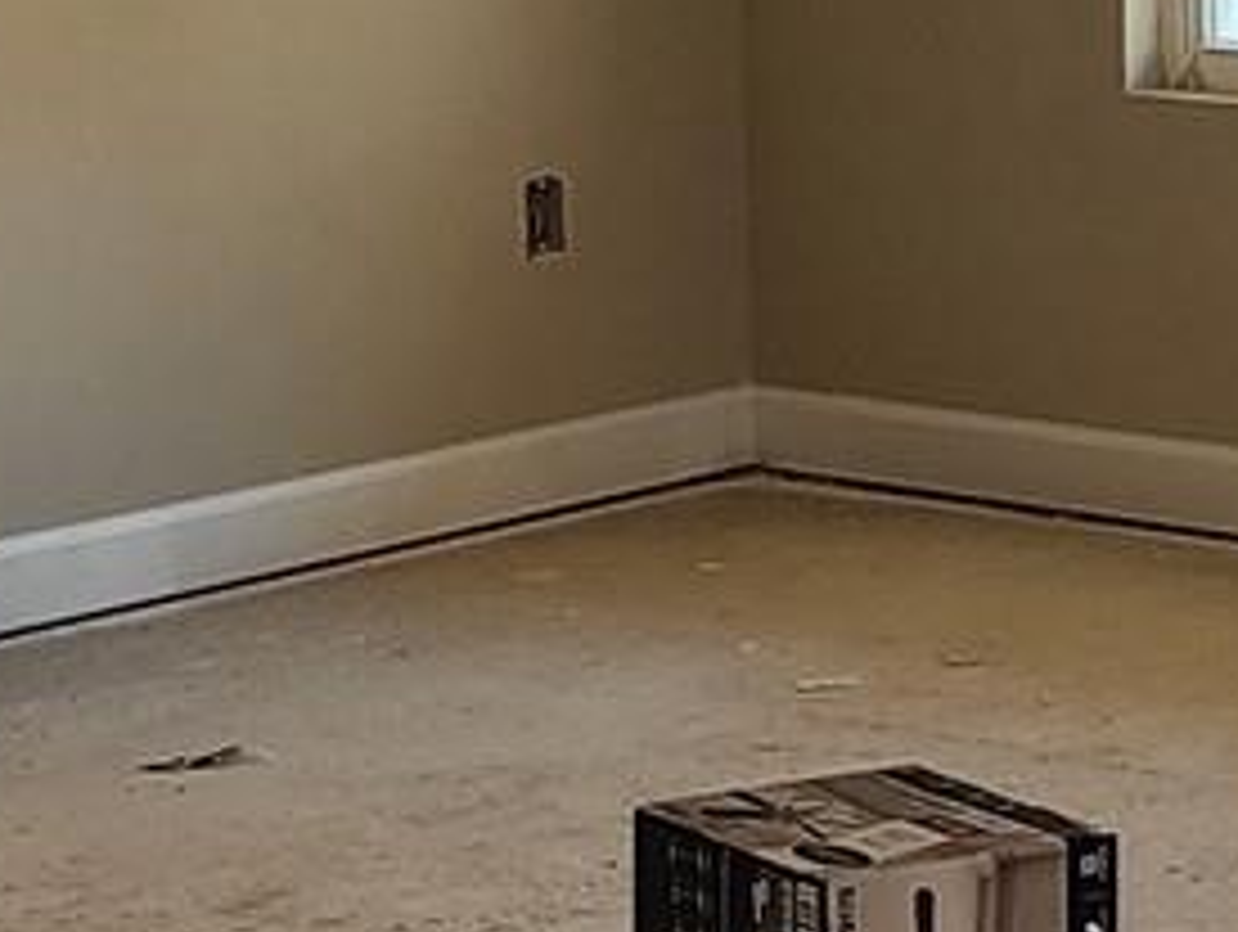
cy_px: -306
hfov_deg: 11.3
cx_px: 1589
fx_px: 6124
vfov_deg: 8.6
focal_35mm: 171
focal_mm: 6.4
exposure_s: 1/120
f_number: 1.8
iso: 160
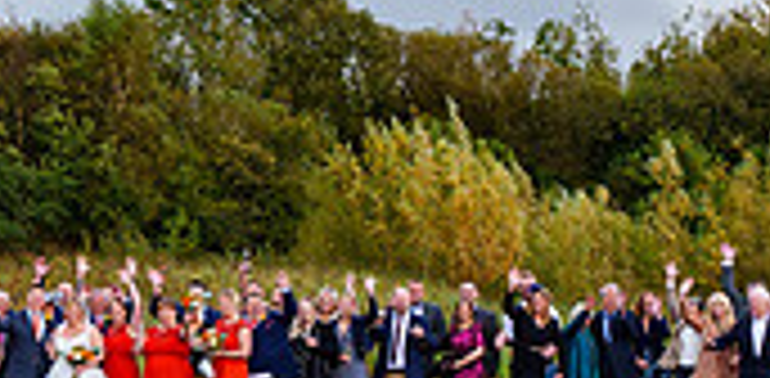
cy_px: 248
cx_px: 221
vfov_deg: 8.3
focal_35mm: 132
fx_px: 2617
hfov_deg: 16.7
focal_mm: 34
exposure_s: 1/640
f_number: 4.5
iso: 250
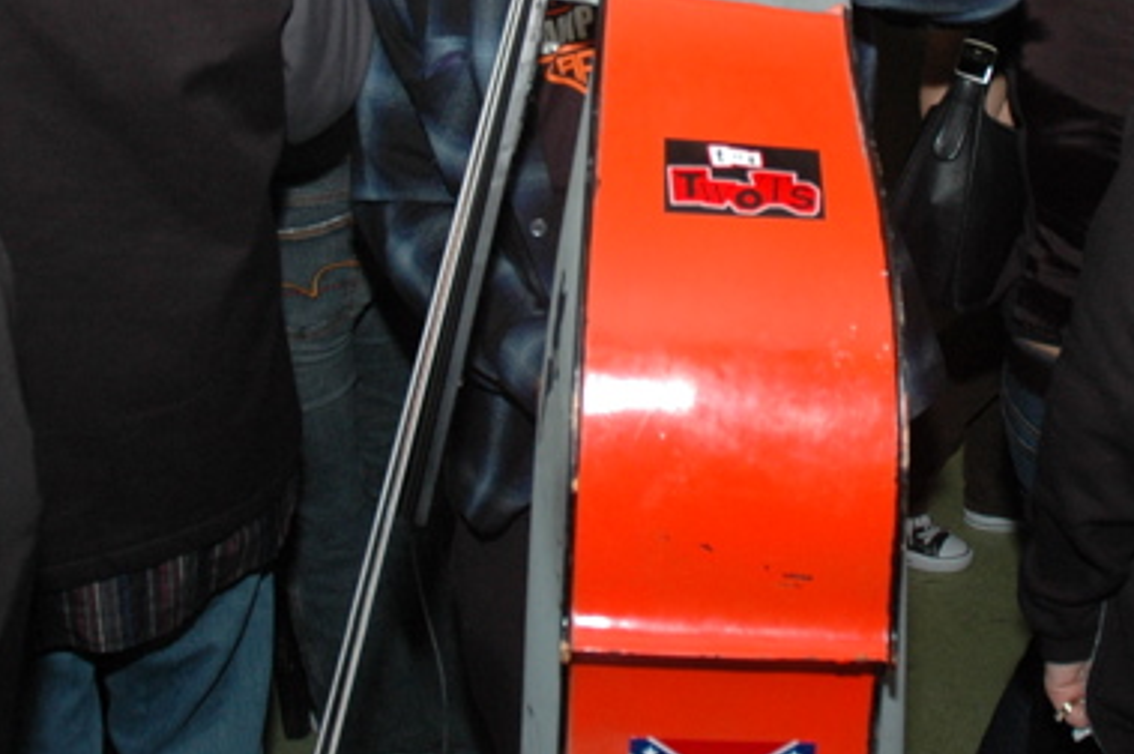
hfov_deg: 31.4
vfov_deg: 20.8
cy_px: 72
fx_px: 2014
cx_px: 681
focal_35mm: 64
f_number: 5
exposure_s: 1/60
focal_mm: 18
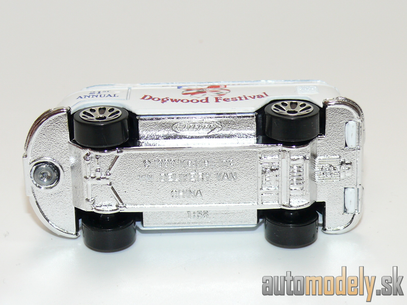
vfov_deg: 14.4
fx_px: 1211
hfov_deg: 19.1
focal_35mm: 103
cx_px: 204
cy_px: 152
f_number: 4
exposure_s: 1/30
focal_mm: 13.5
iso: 100
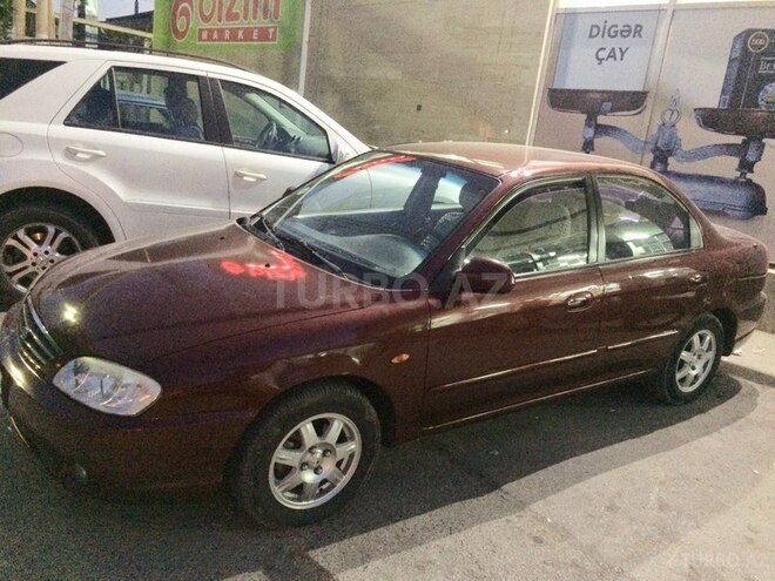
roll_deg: -7.8
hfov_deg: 61.7
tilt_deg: -12.7
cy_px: 290
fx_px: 649
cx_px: 388
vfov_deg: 48.2
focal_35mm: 29
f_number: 2.2
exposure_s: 1/17
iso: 500
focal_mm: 4.15
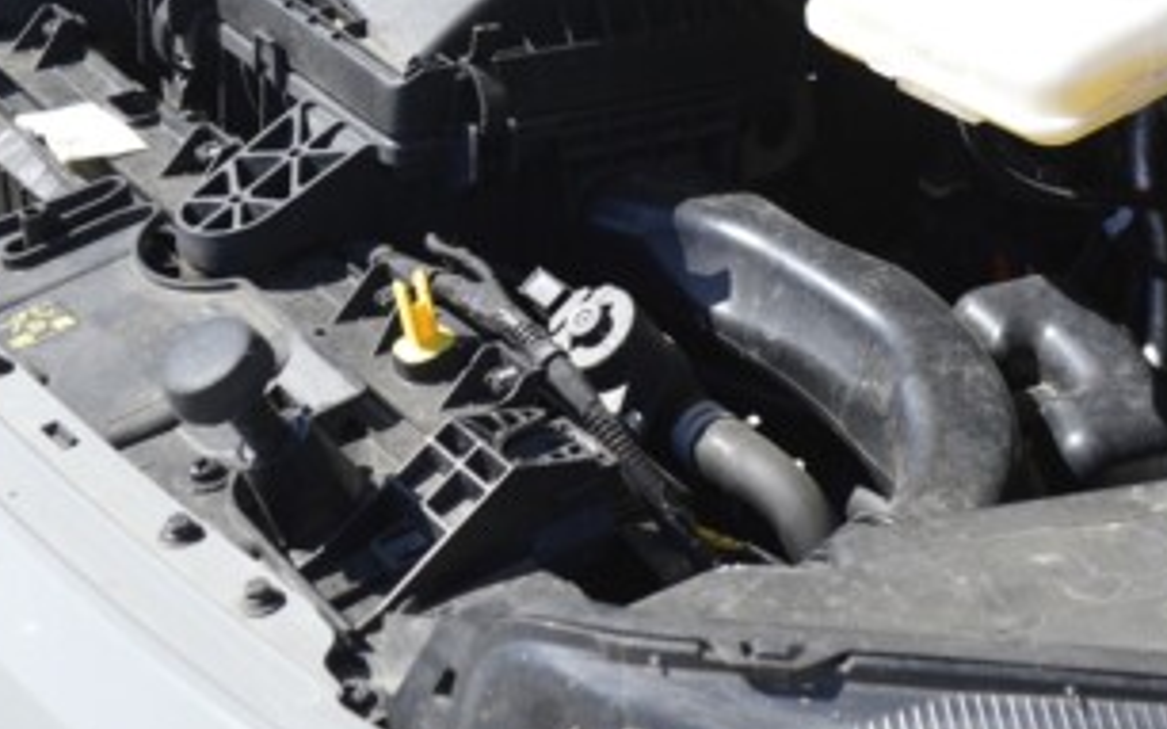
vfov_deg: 18.2
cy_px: 25
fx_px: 2225
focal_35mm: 70
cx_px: 728
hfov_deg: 29.3
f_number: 7.1
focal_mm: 20
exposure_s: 1/200
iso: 100
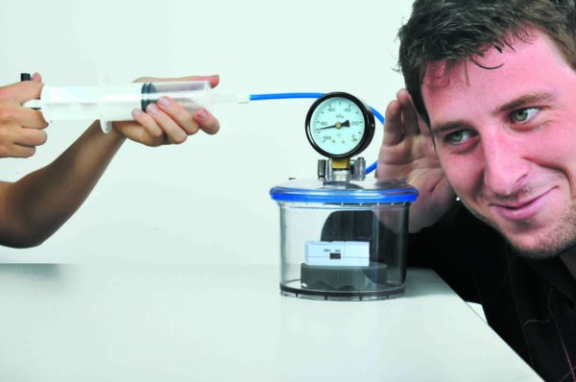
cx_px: 288
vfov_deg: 18.9
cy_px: 191
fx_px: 1150
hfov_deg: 28.1
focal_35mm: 72
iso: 200
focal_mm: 48
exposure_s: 1/40
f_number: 14
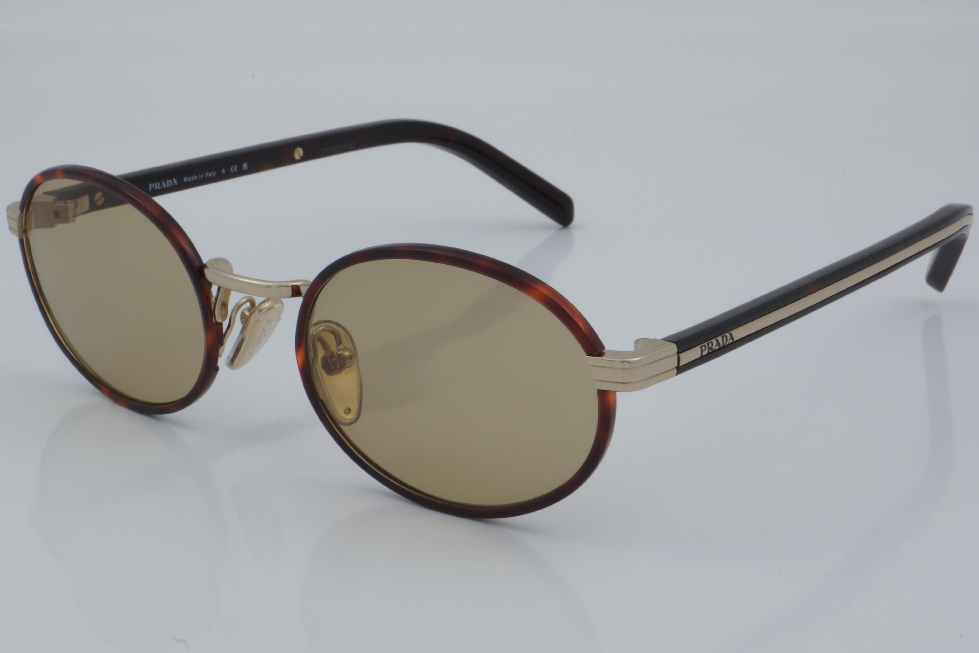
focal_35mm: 75
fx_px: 2039
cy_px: 326
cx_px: 490
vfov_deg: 18.2
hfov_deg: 27.0
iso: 100
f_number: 32
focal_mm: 50
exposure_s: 1/4
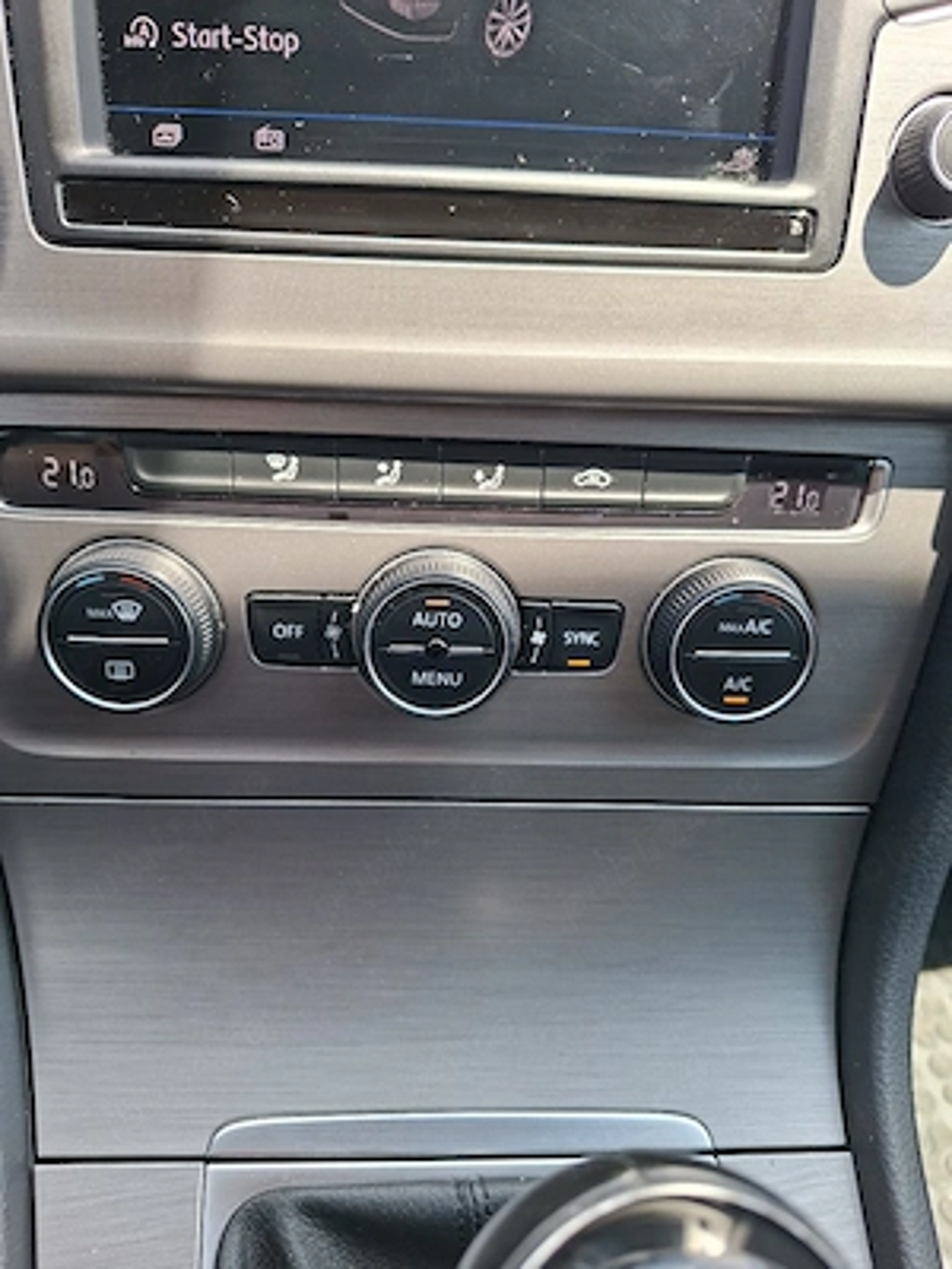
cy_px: 634
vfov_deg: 73.9
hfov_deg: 58.9
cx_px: 476
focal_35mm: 23
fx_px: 843
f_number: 1.8
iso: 50
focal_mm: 5.54
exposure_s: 1/196
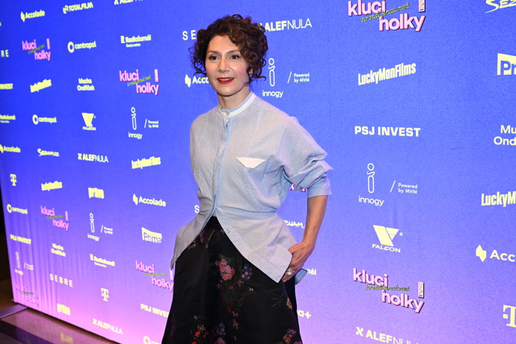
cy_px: 172
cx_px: 258
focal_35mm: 39
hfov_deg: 49.6
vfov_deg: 34.2
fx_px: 559
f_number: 4.5
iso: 3200
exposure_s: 1/250
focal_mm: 39
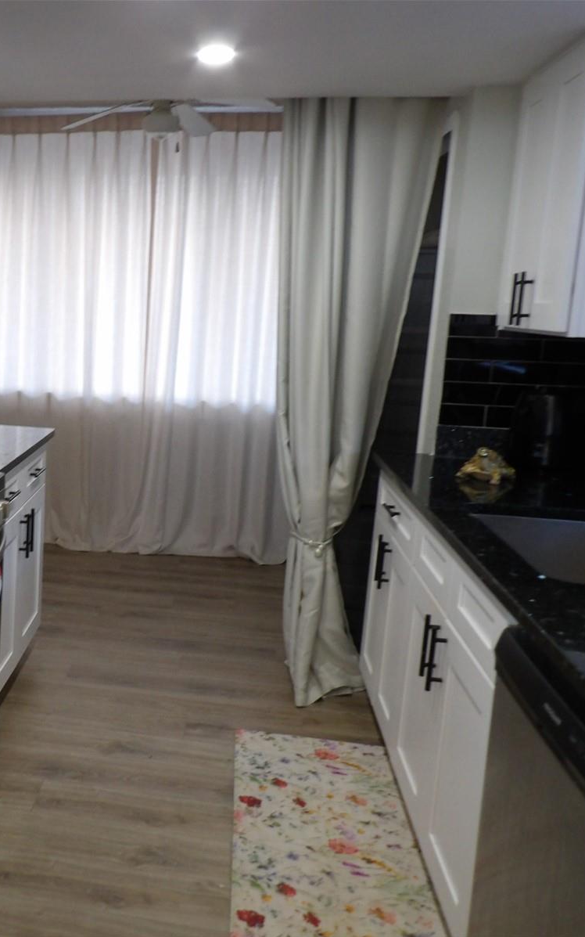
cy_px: 469
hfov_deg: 34.9
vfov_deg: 56.7
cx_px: 46
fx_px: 867
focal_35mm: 34
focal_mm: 4.3
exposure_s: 1/22
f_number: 3.2
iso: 200
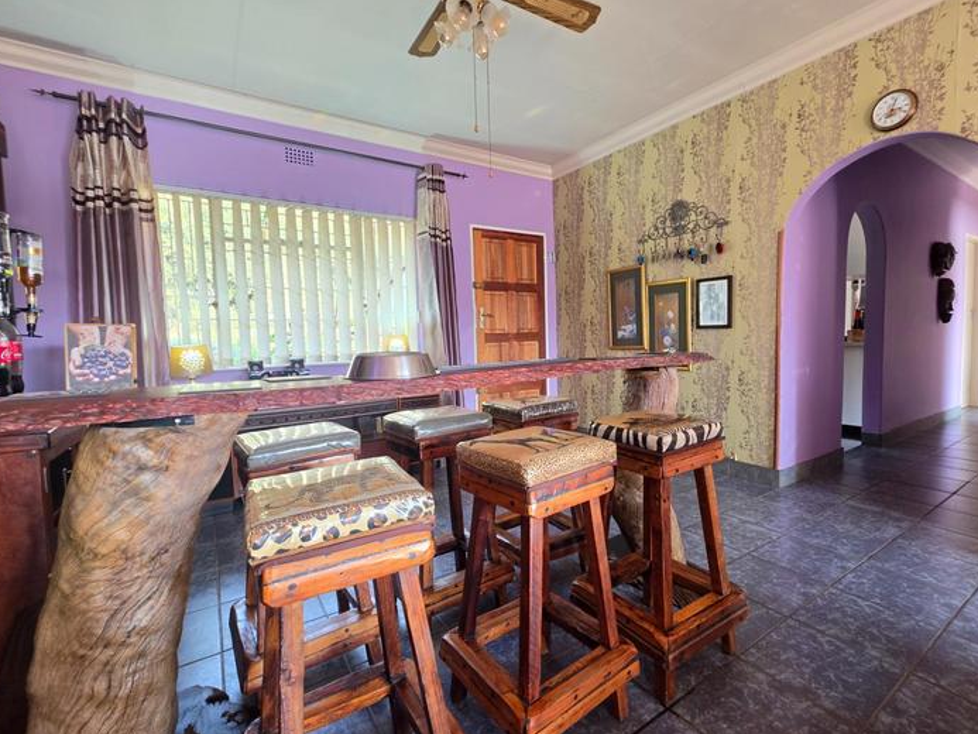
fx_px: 424
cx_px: 509
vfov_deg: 81.8
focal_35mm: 15
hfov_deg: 98.1
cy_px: 374
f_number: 1.9
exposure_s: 1/50
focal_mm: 2.2
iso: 160
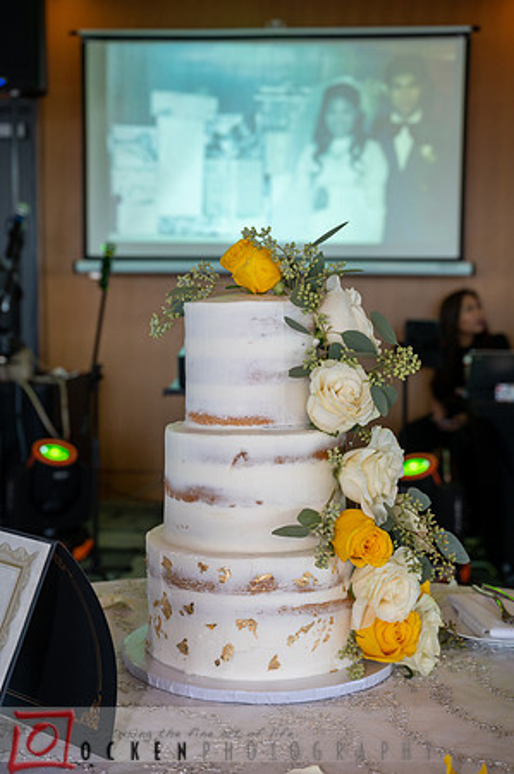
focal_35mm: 49
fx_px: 1052
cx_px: 257
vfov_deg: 40.4
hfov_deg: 27.5
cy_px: 387
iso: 1000
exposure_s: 1/160
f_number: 5
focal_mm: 49
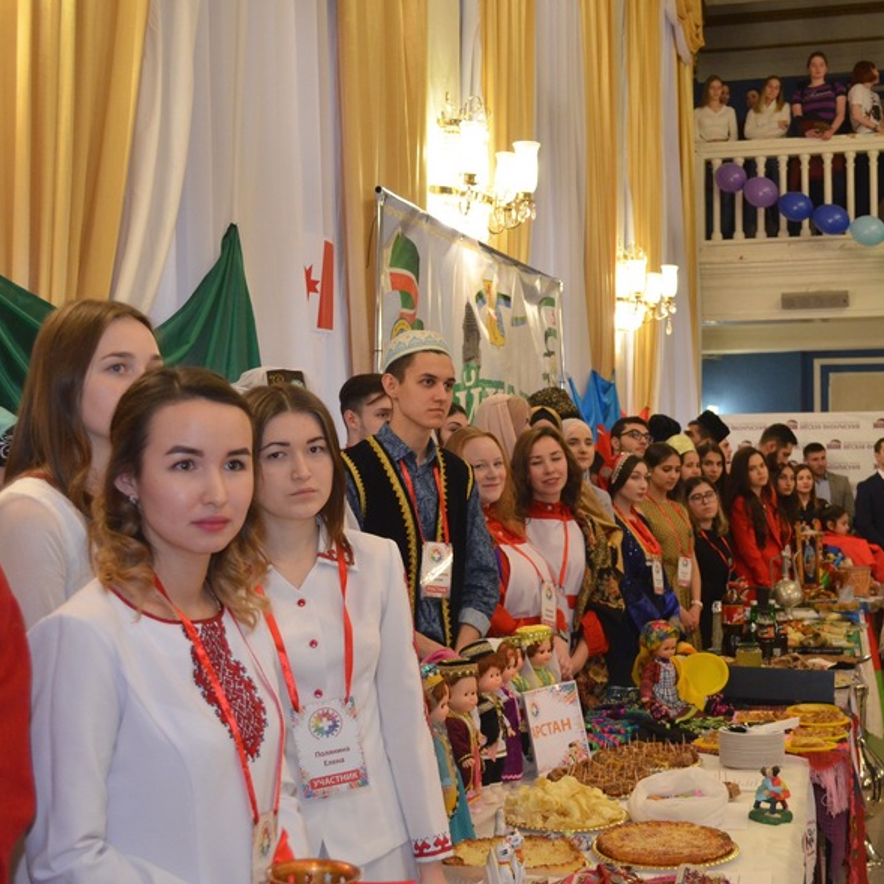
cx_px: 540
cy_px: 440
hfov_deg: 35.9
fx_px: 1358
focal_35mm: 47
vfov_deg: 36.1
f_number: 4
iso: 1600
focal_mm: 24
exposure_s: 1/60
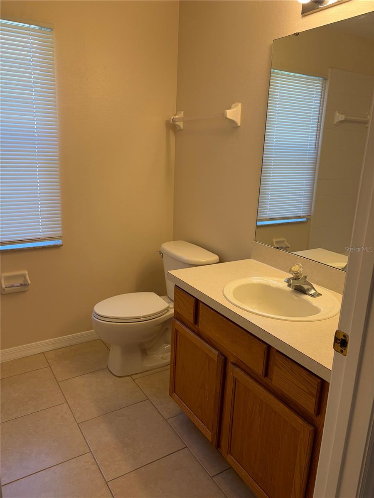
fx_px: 375
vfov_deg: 67.3
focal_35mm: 26
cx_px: 187
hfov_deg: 53.1
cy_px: 249
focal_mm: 5.96
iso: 80
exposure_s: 1/120
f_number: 1.6
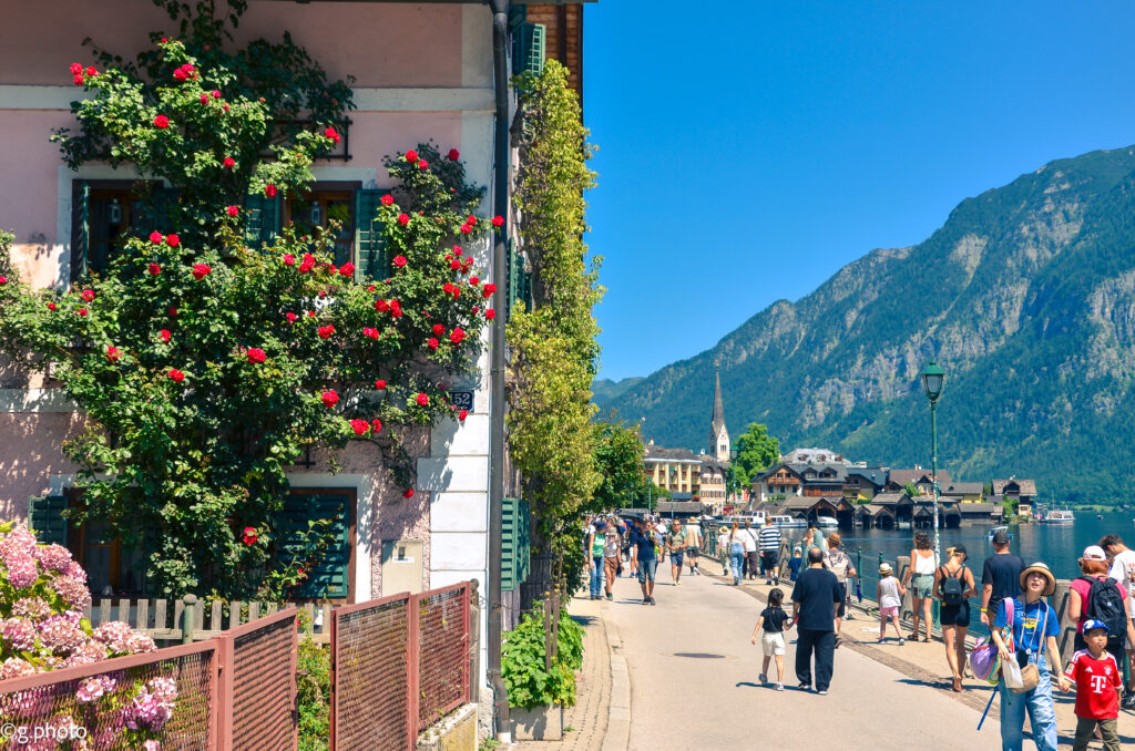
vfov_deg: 27.9
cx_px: 568
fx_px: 1510
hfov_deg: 41.2
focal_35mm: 48
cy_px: 376
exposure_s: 1/320
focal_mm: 32
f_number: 8
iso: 100
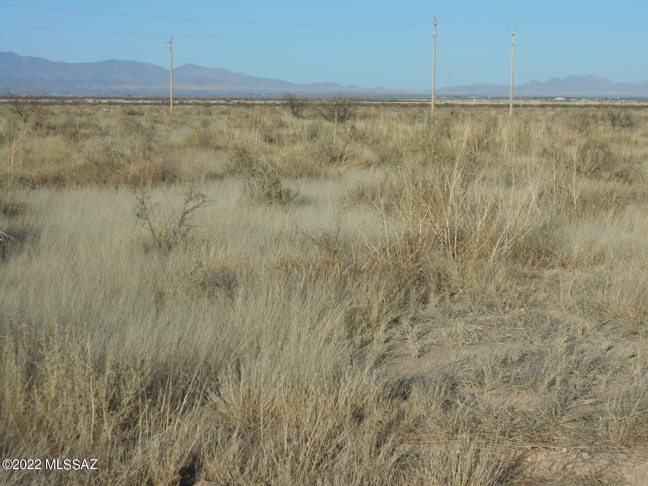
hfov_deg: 26.0
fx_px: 1404
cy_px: 243
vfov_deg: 19.6
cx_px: 324
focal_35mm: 75
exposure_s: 1/640
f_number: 5.8
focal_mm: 13.5
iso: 80
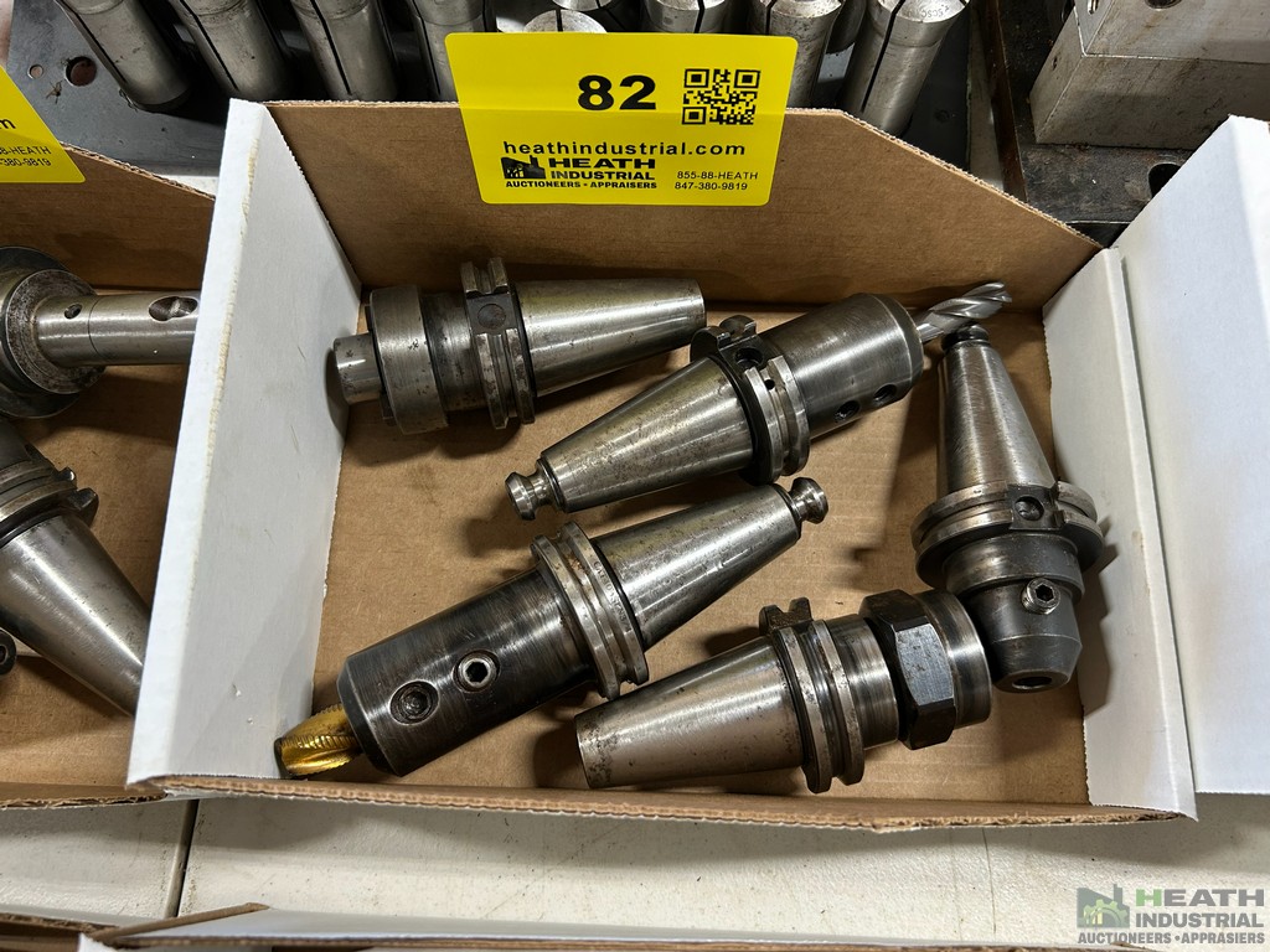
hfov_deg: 67.3
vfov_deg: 53.1
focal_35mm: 26
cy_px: 476
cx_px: 635
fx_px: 954
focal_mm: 5.7
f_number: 1.5
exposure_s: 1/60
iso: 100
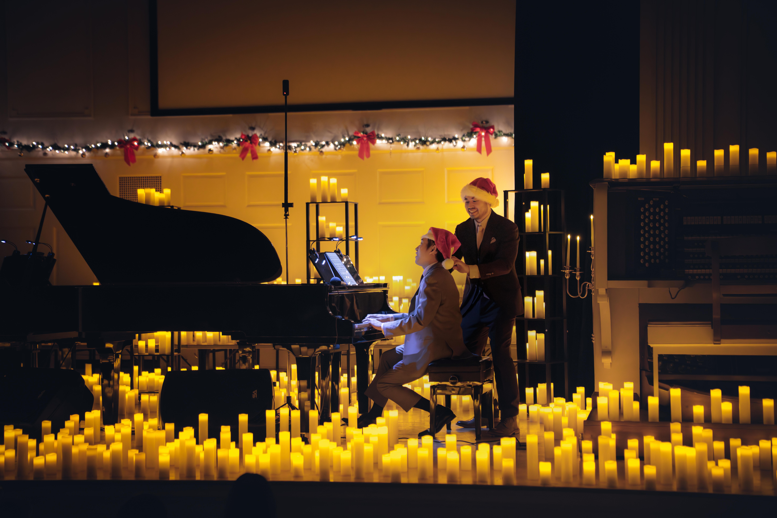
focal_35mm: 70
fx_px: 1511
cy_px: 259
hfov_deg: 28.8
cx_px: 388
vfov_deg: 19.5
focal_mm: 70
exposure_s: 1/160
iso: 8000
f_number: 2.8
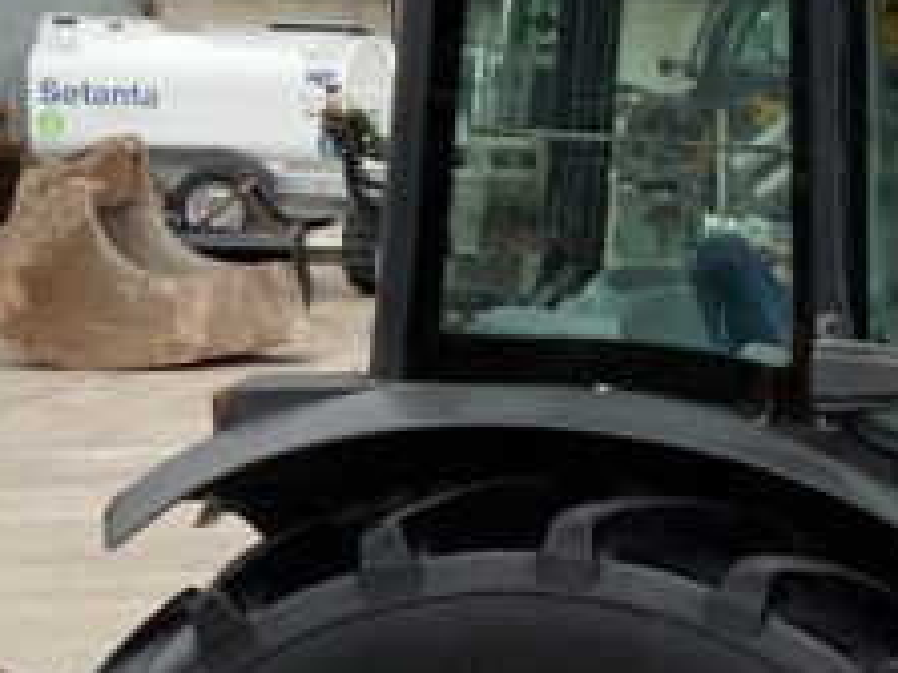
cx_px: 1566
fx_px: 3448
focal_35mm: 133
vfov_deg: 11.1
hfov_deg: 13.5
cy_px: 592
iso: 16
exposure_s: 1/146
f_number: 1.8
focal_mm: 3
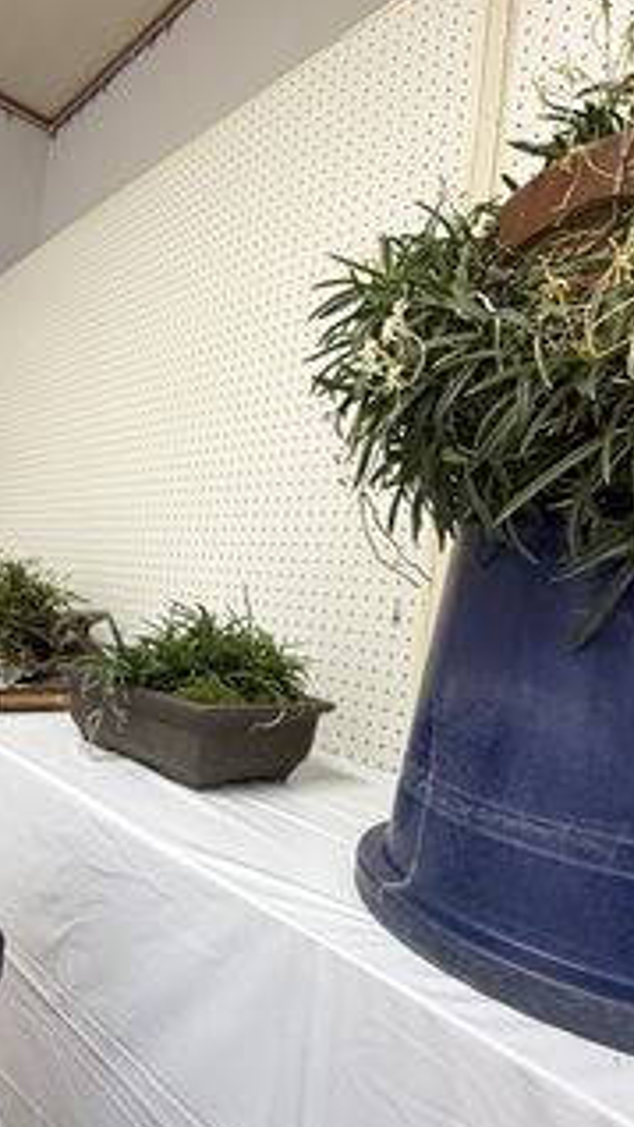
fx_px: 717
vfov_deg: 76.3
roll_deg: -4.9
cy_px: 569
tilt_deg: +2.2
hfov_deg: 46.7
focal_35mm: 24
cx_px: 195
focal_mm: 2.22
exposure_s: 1/60
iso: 320
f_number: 2.2
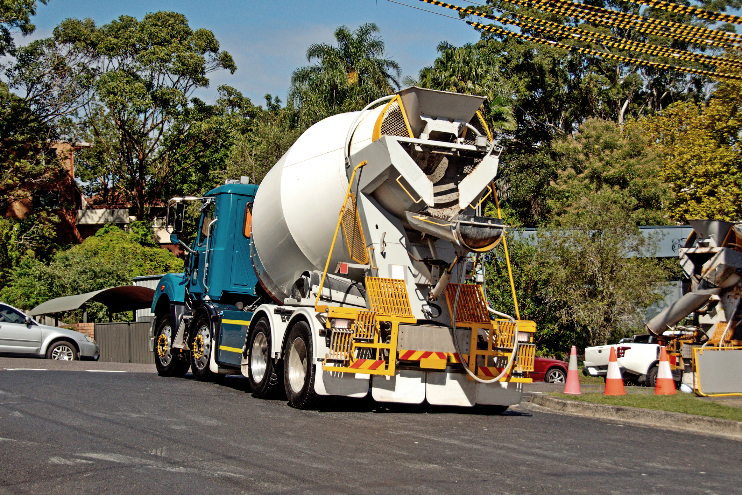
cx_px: 371
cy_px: 248
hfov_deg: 33.4
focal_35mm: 60
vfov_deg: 22.6
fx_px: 1237
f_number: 7.1
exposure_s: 1/1000
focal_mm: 40
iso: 500
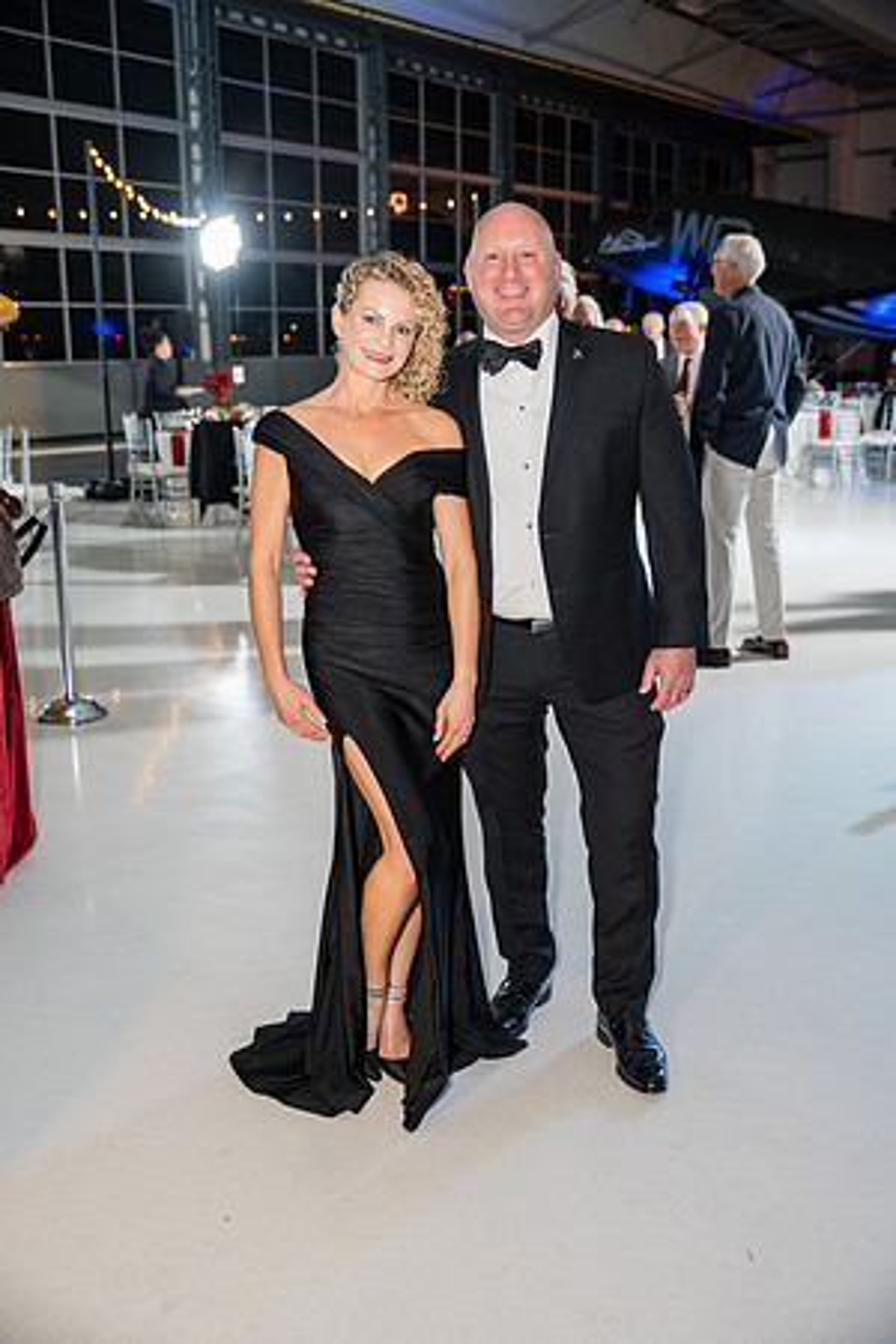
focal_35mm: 38
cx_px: 448
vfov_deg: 51.0
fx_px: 1407
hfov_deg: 35.3
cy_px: 672
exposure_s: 1/250
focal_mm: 37.7
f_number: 2.8
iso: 1600
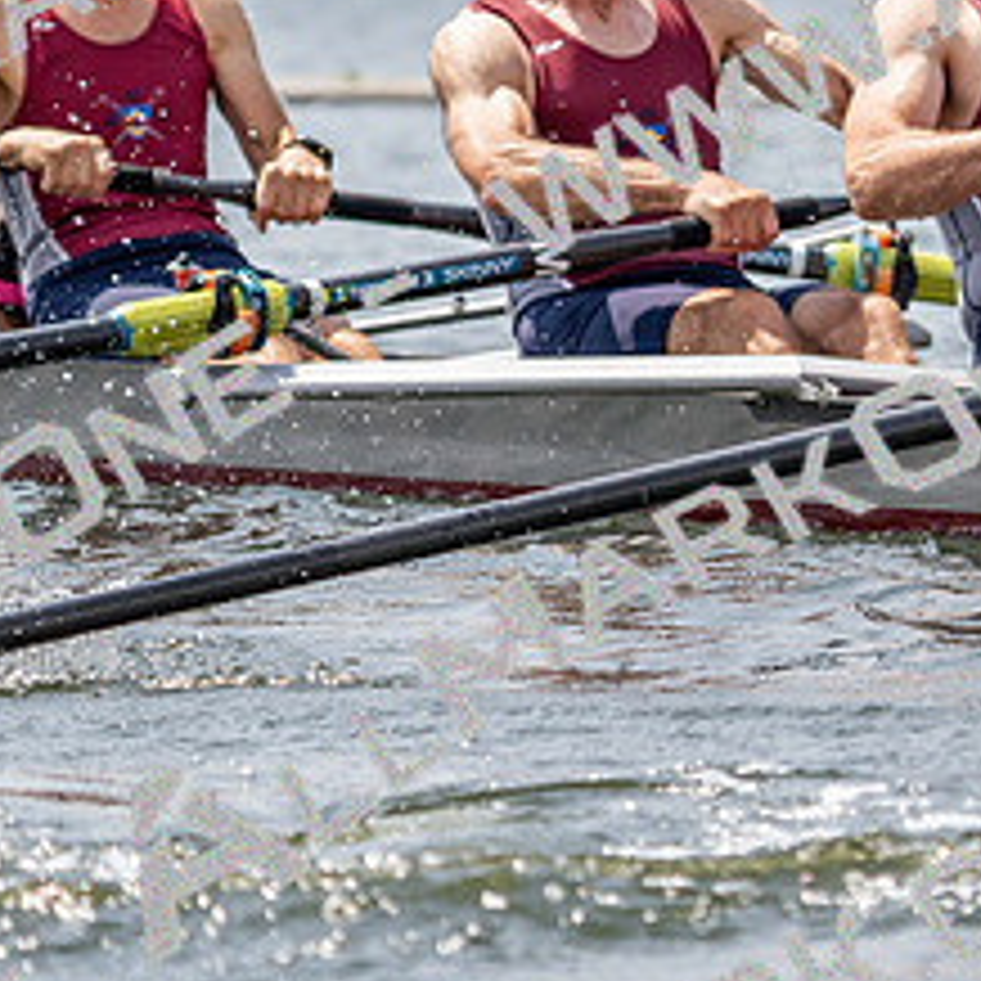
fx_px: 14524
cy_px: 268
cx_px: 1044
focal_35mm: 453
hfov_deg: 3.9
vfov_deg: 3.9
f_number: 5.6
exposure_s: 1/1600
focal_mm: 200
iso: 200
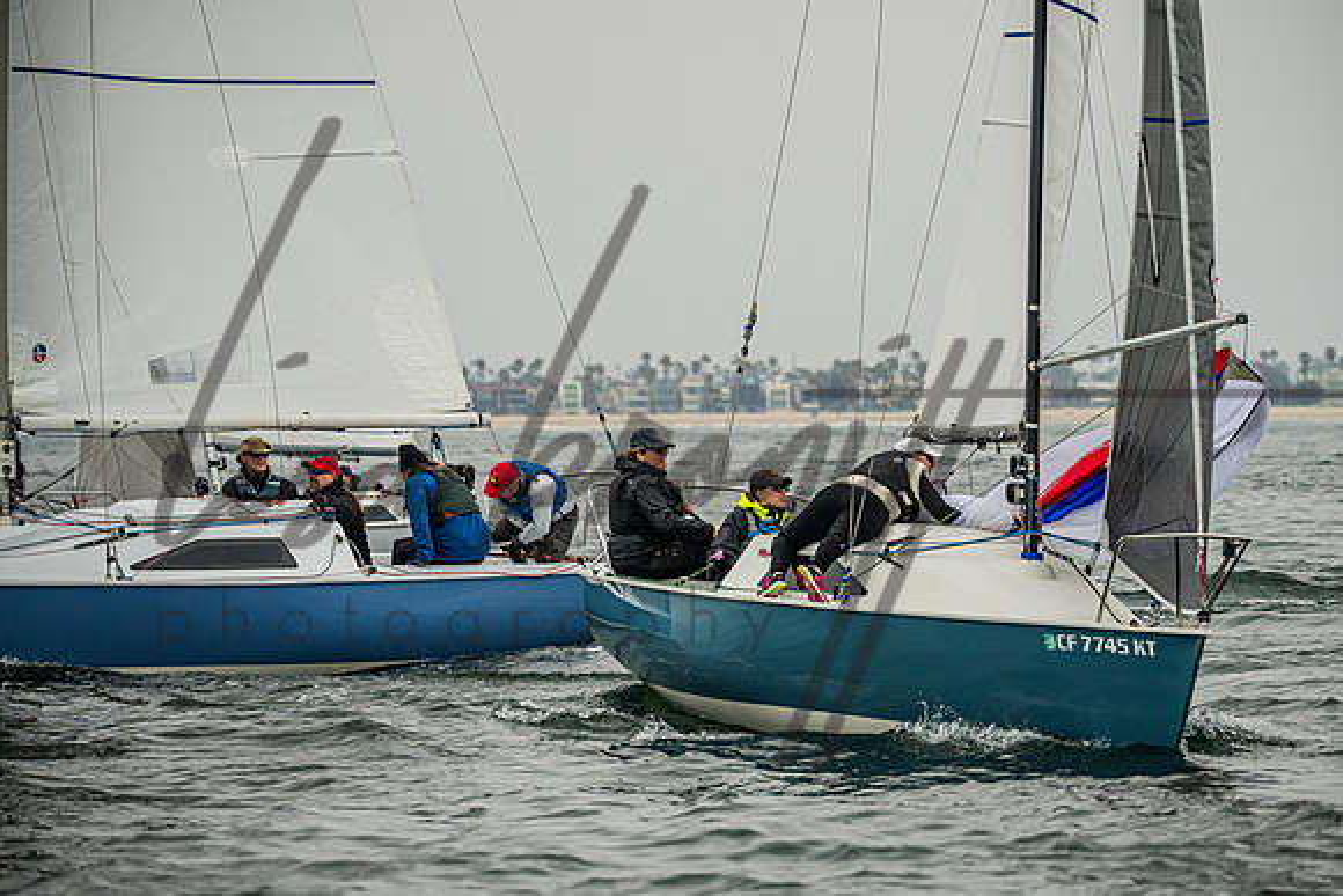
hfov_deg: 9.6
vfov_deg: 6.4
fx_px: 8007
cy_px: 470
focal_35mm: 215
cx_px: 758
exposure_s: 1/4000
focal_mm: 190
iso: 280
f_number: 5
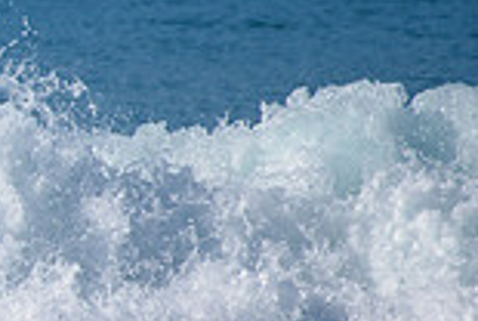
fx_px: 24850
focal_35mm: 1868
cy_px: 168
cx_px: -410
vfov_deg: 0.7
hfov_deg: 1.1
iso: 200
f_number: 5.6
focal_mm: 500
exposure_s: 1/2000
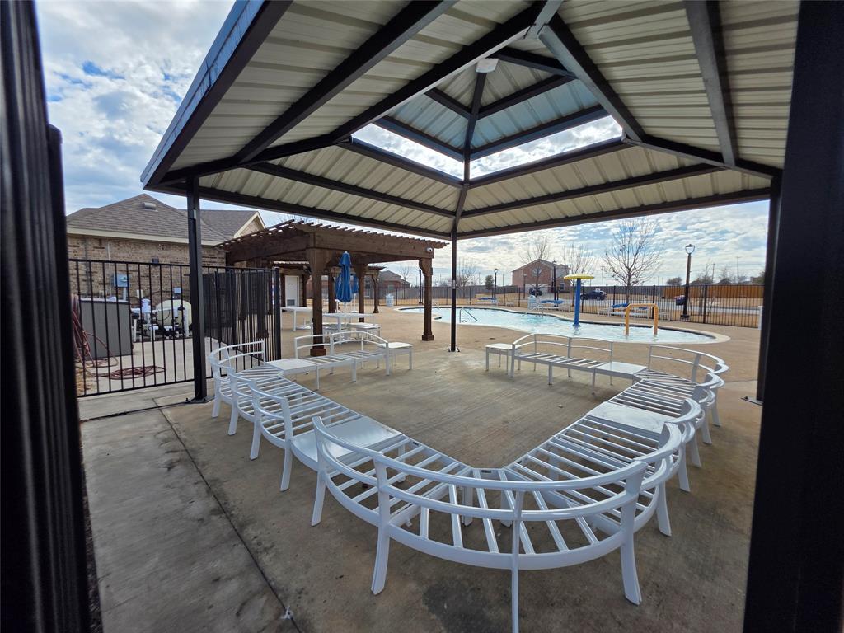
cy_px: 316
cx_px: 422
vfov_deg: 89.9
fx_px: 317
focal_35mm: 13
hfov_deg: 106.2
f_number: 1.9
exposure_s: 1/1704
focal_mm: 2.2
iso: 40
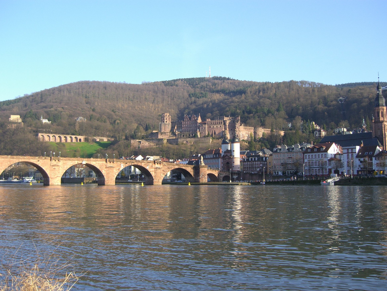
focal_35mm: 38
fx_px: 425
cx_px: 194
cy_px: 146
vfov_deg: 37.7
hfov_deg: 49.0
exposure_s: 1/320
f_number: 2.8
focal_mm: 7.9
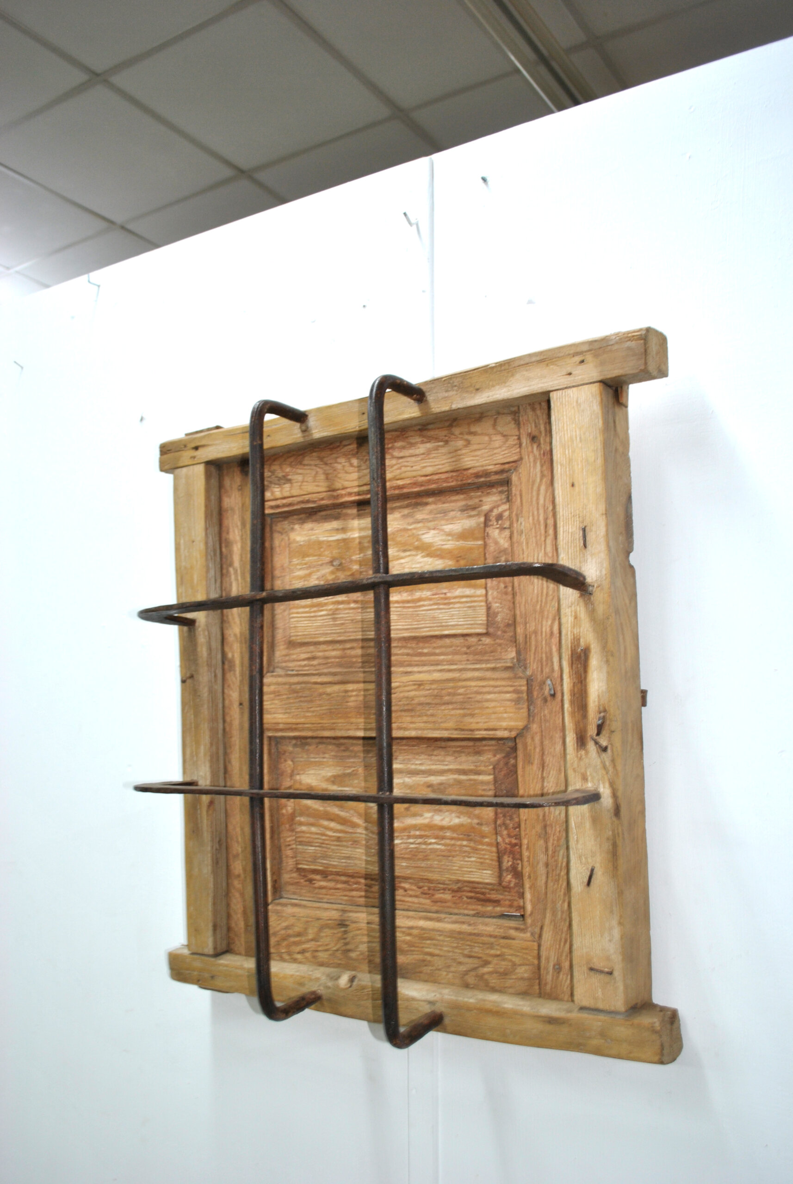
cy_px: 592
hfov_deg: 43.7
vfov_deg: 61.9
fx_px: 988
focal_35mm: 30
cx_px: 396
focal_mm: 20
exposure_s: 1/30
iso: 200
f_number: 3.8
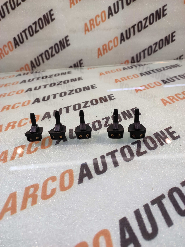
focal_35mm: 17
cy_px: 124
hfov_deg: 74.7
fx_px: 121
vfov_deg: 91.1
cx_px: 92
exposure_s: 1/50
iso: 281
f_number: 1.79
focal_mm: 4.74
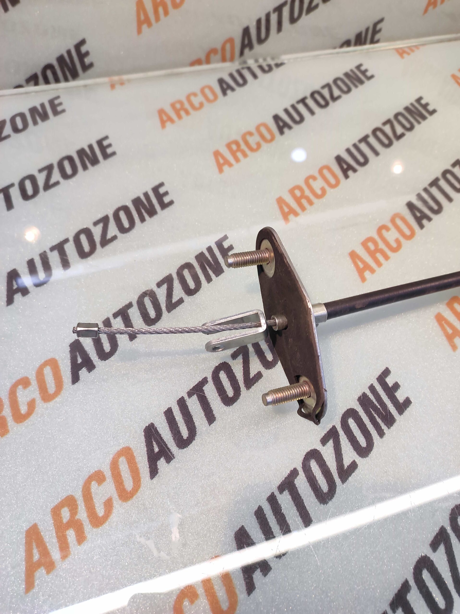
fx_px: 302
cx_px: 230
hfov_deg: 74.7
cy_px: 307
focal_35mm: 17
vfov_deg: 91.1
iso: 167
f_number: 1.79
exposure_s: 1/33
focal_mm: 4.74
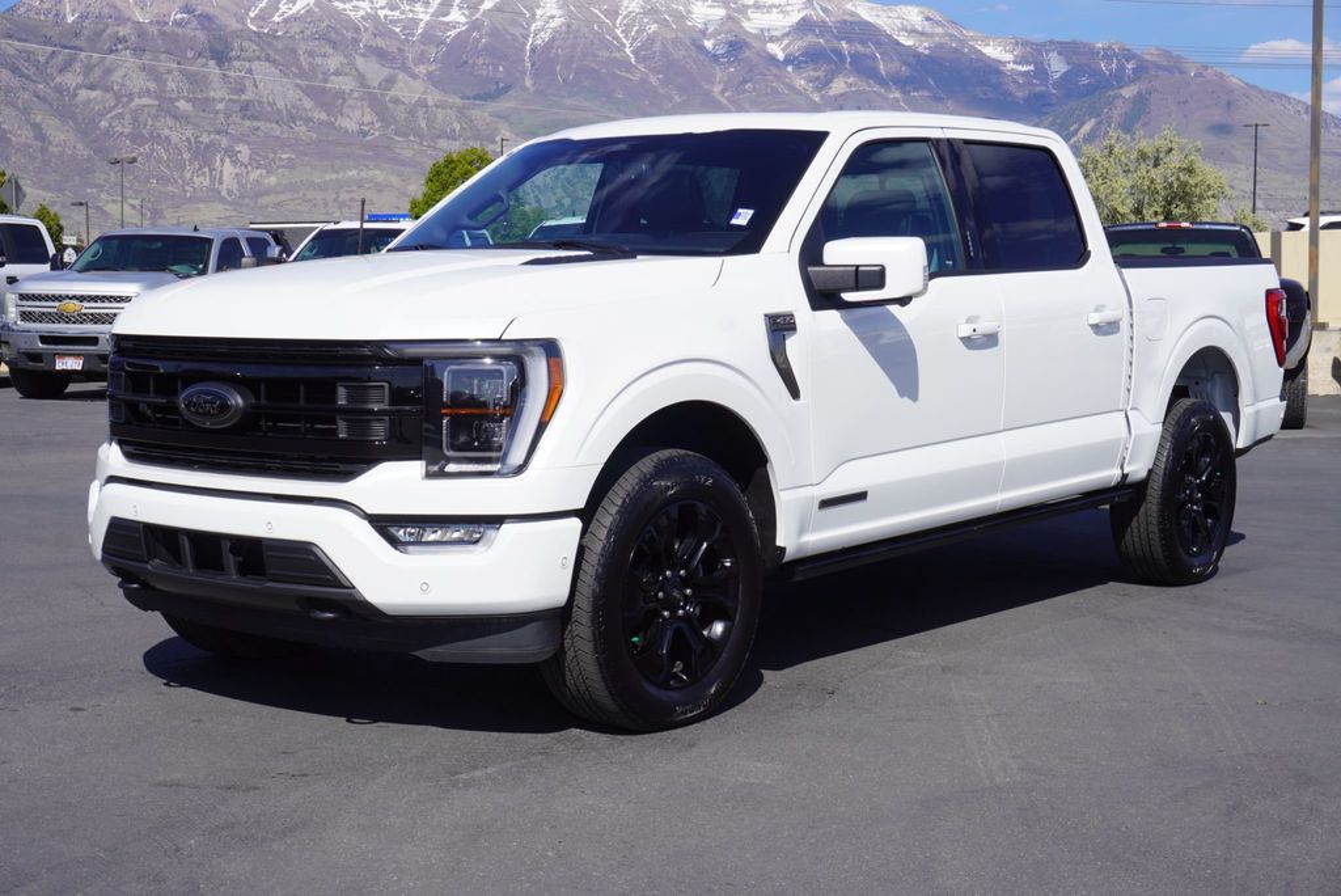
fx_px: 1901
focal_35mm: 51
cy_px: 448
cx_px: 670
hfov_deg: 38.9
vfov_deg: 26.5
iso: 100
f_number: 11
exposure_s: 1/200
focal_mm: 34
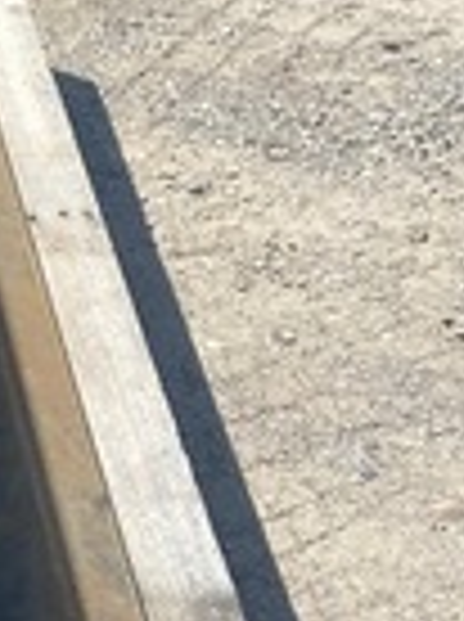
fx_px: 2707
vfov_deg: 13.1
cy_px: 176
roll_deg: -2.3
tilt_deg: -31.8
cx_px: -437
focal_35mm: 151
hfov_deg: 9.2
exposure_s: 1/3205
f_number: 1.8
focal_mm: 4.25
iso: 32
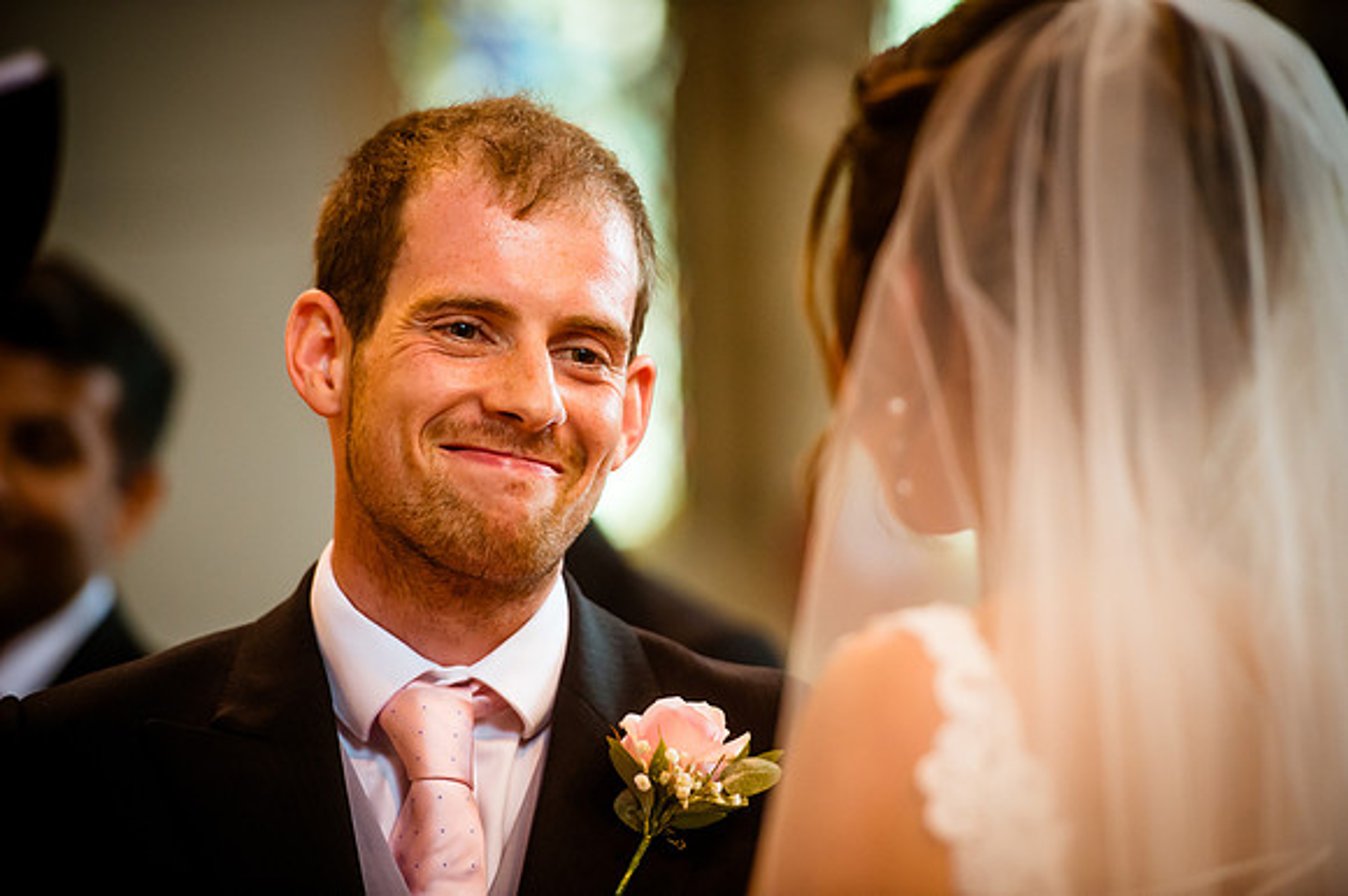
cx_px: 674
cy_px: 448
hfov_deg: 10.3
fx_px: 7484
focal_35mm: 200
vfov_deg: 6.9
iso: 2500
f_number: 2.8
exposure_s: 1/320
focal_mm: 200
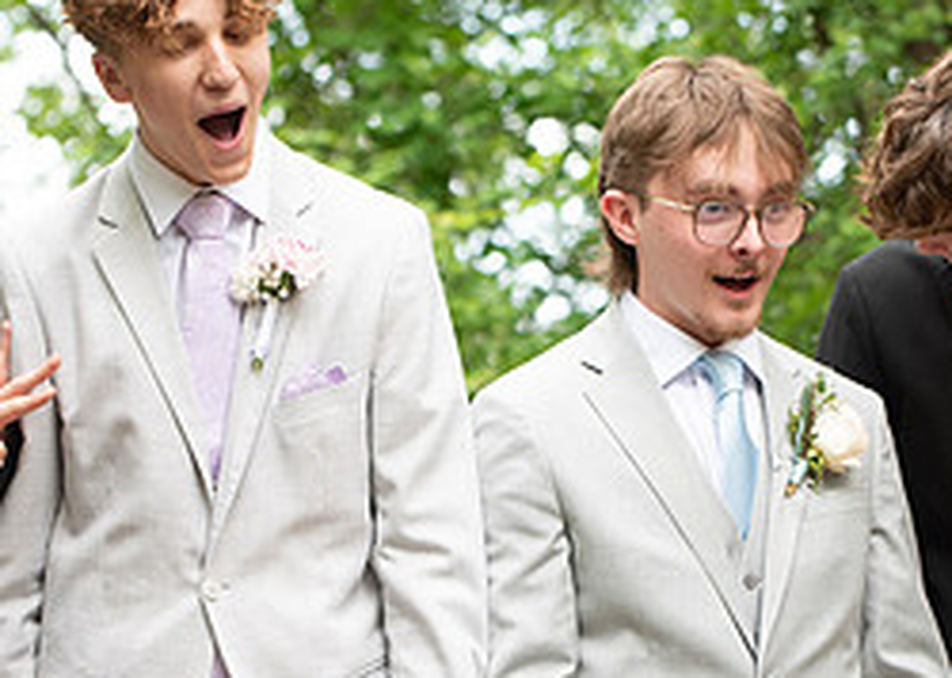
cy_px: 389
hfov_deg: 11.8
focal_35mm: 170
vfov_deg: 8.4
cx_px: 586
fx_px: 4591
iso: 500
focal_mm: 70
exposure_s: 1/640
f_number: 2.8
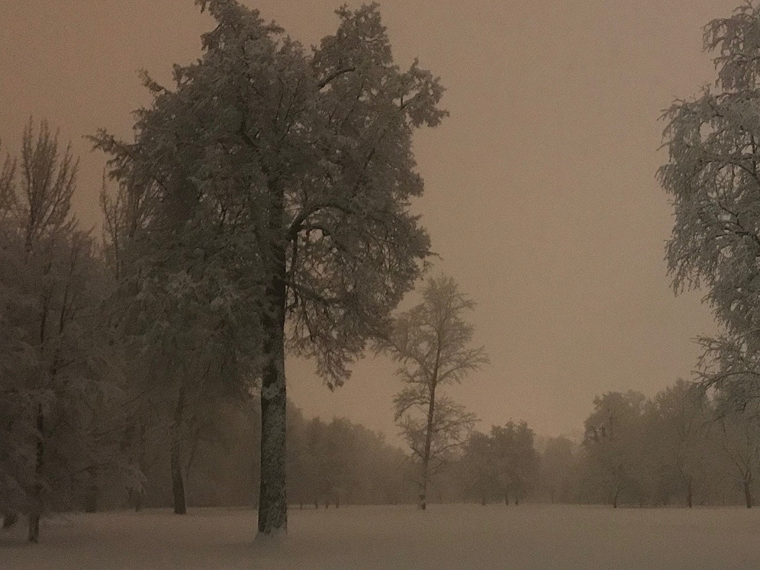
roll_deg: +1.2
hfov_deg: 41.2
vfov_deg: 32.1
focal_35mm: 45
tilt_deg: +8.9
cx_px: 541
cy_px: 349
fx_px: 988
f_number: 1.8
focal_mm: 3.99
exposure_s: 1/4
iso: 125
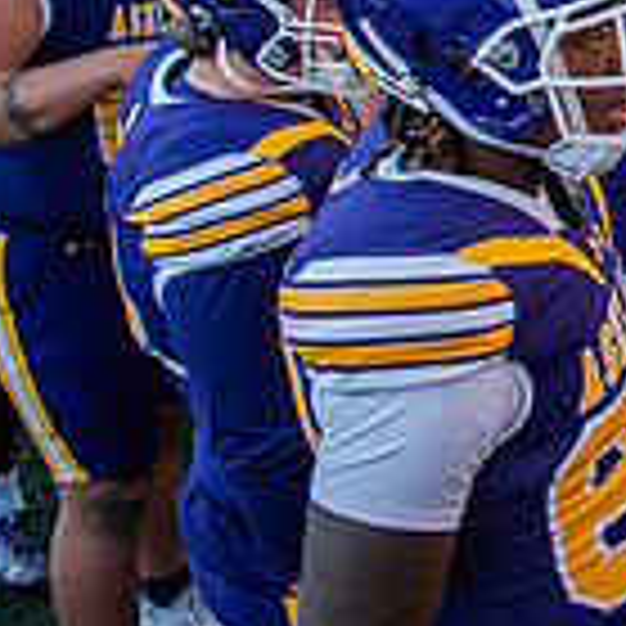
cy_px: -70
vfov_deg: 19.5
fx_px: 1739
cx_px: 1207
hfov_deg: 16.3
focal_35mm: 85
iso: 250
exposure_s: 1/500
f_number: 4
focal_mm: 24
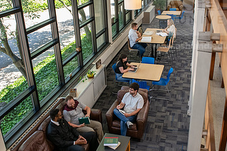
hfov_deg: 49.5
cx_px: 123
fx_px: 246
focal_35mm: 39
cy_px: 59
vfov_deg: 34.1
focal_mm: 24
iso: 1600
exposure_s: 1/160
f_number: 5
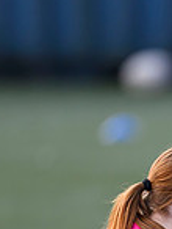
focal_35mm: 1762
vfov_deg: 1.1
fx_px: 11639
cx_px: 416
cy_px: 317
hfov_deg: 0.8
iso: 500
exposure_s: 1/2000
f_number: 2.8
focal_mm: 400
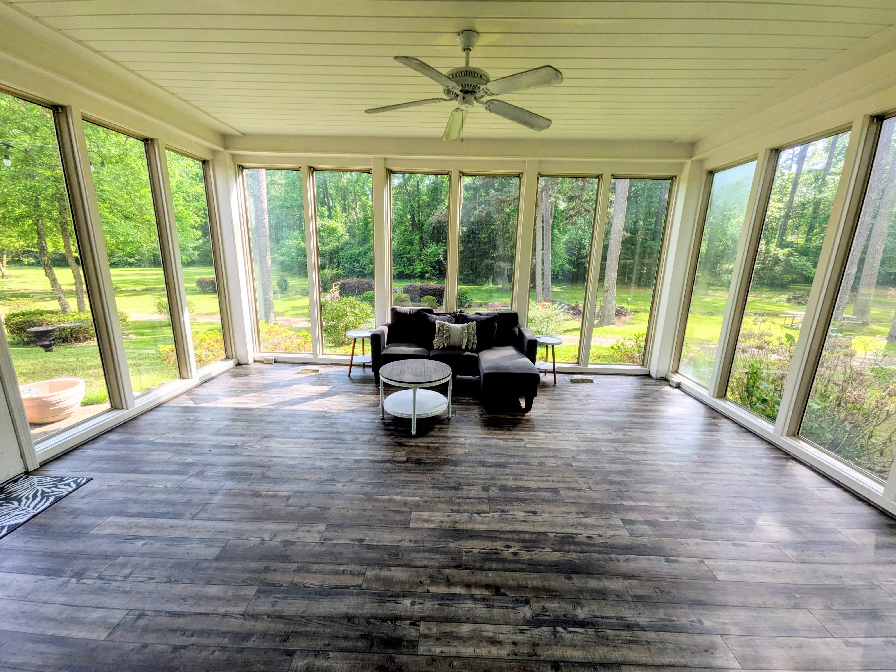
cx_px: 448
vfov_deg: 85.7
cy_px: 336
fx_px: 362
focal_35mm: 14
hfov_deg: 102.1
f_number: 2.2
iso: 59
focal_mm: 1.85
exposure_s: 1/443
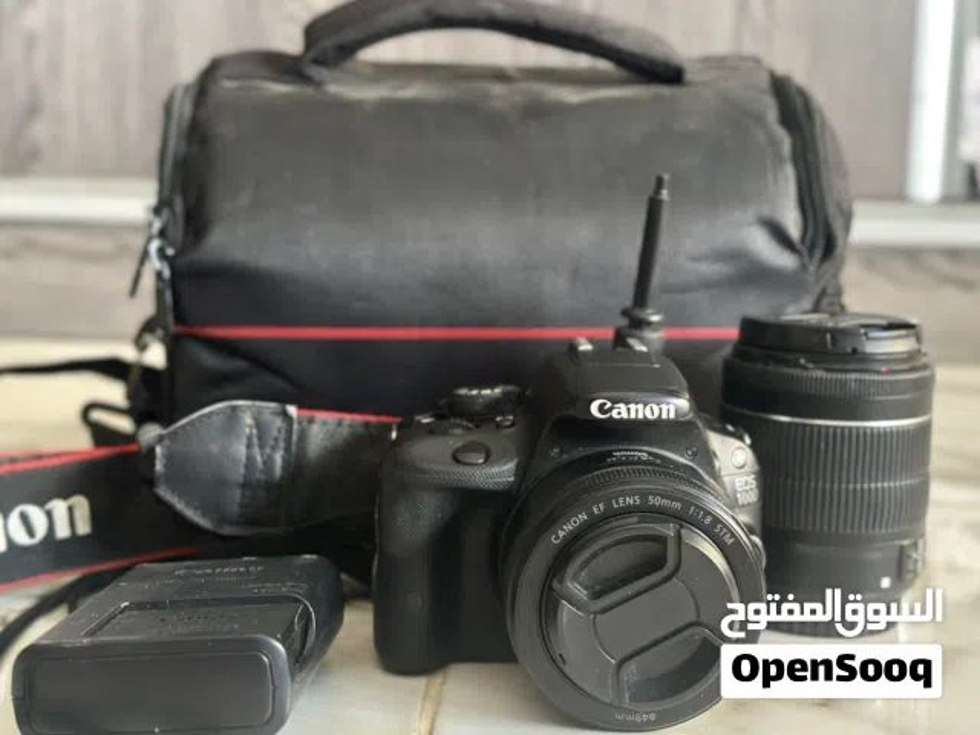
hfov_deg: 39.7
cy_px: 368
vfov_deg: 30.3
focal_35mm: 48
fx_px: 1359
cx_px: 490
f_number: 1.78
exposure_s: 1/45
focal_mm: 6.86
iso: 400
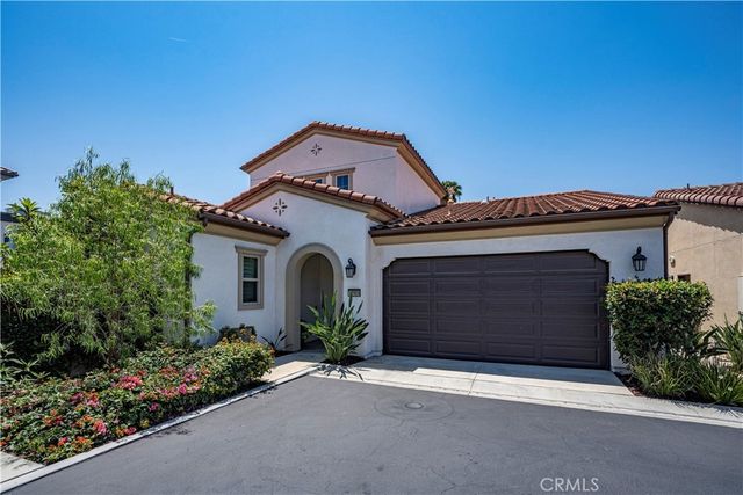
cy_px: 248
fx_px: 330
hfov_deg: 96.7
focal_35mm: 16
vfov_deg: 73.8
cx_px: 372
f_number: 8
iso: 200
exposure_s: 1/500
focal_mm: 16
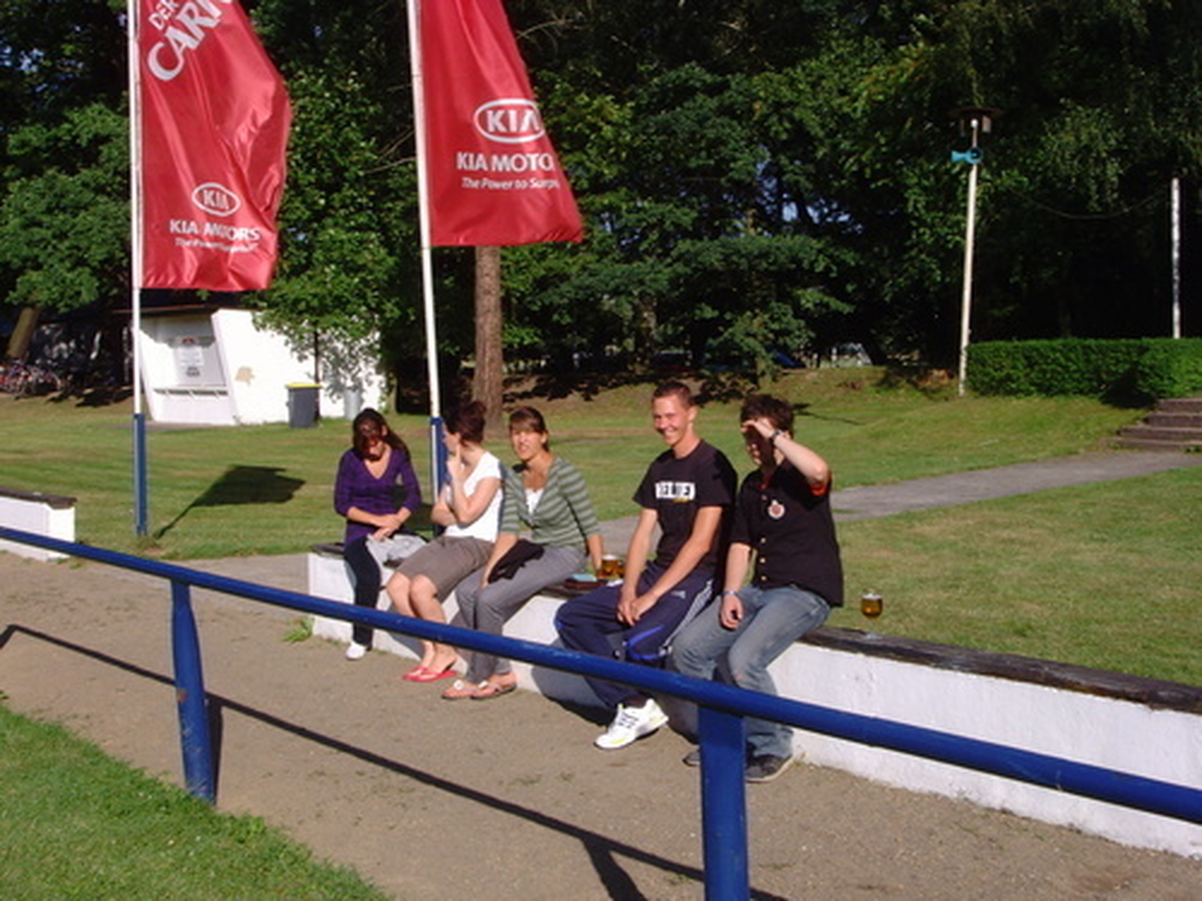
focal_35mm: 50
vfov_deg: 29.1
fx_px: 1736
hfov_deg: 38.2
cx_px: 601
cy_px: 450
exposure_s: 1/250
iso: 80
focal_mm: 8.8
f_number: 6.7
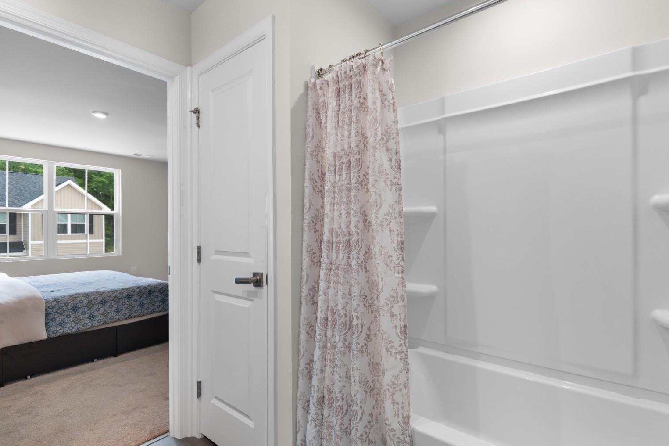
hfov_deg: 93.2
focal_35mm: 17
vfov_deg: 70.4
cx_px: 350
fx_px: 316
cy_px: 230
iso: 100
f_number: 4.8
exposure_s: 1/13
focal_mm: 11
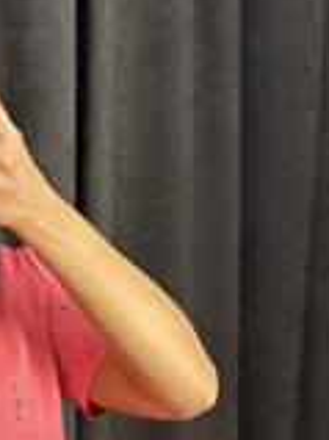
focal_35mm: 125
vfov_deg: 15.2
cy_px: 527
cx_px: 47
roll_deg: -1.8
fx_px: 1586
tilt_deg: -30.4
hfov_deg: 11.8
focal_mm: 6.86
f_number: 1.78
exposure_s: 1/100
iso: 160
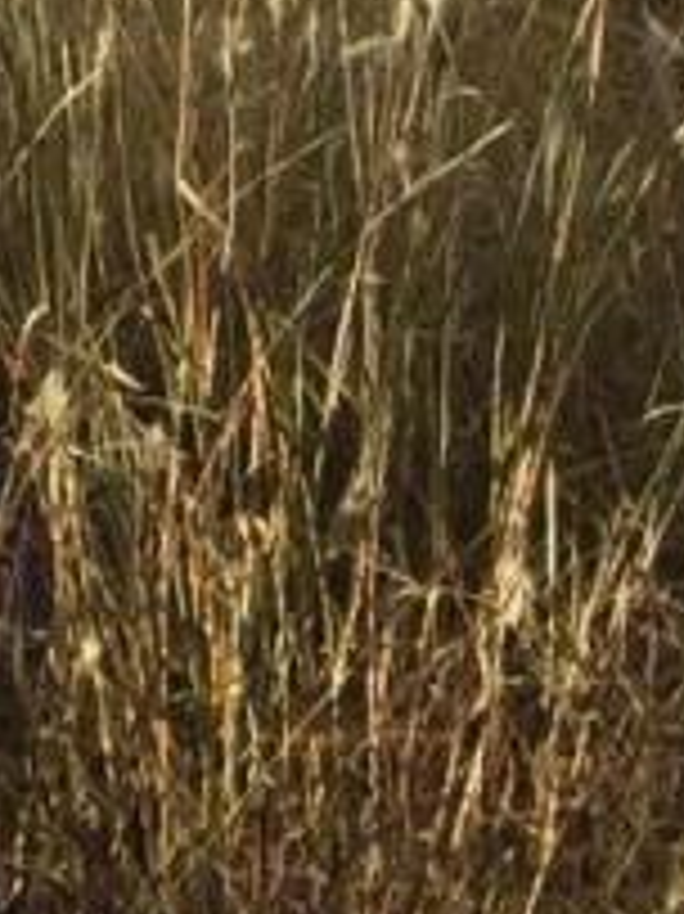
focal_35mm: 229
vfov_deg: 7.5
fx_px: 6040
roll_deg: -1.3
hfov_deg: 6.3
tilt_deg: +6.3
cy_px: -1909
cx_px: -652
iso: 32
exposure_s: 1/1099
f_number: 2.2
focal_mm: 4.15
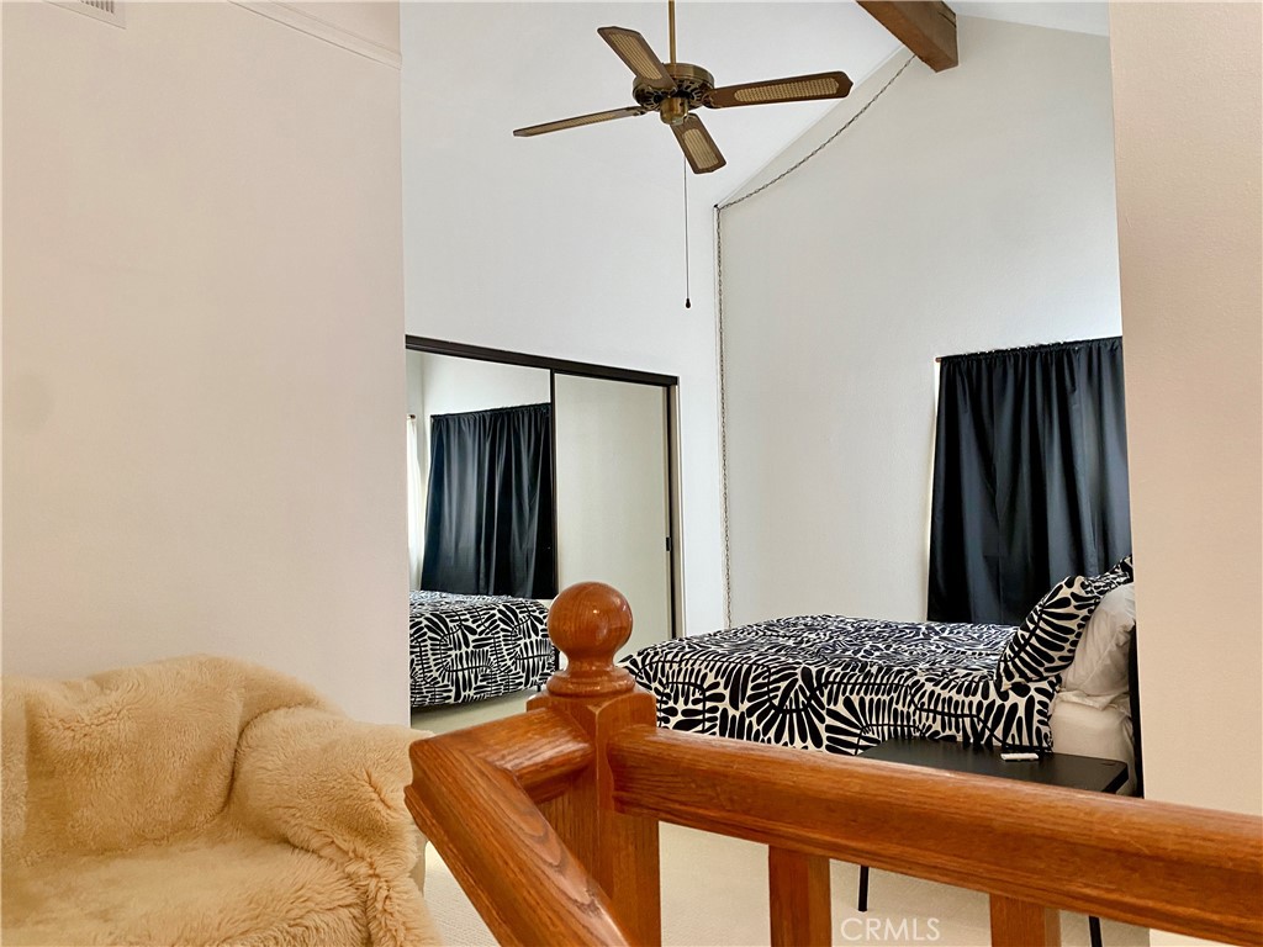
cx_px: 632
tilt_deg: +1.7
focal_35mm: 26
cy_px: 474
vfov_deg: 53.1
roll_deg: +1.8
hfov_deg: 67.3
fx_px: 949
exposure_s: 1/60
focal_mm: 4.25
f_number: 1.8
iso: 125
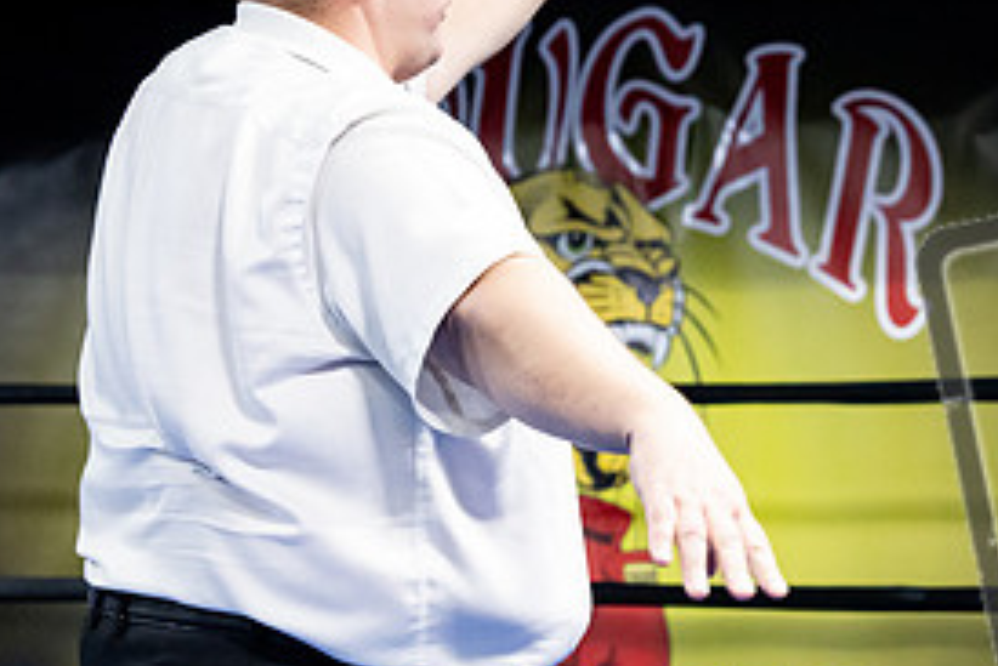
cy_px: 289
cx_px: 925
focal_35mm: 146
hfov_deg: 13.9
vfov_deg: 9.4
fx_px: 4049
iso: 8000
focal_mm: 69
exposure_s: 1/1000
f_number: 2.8
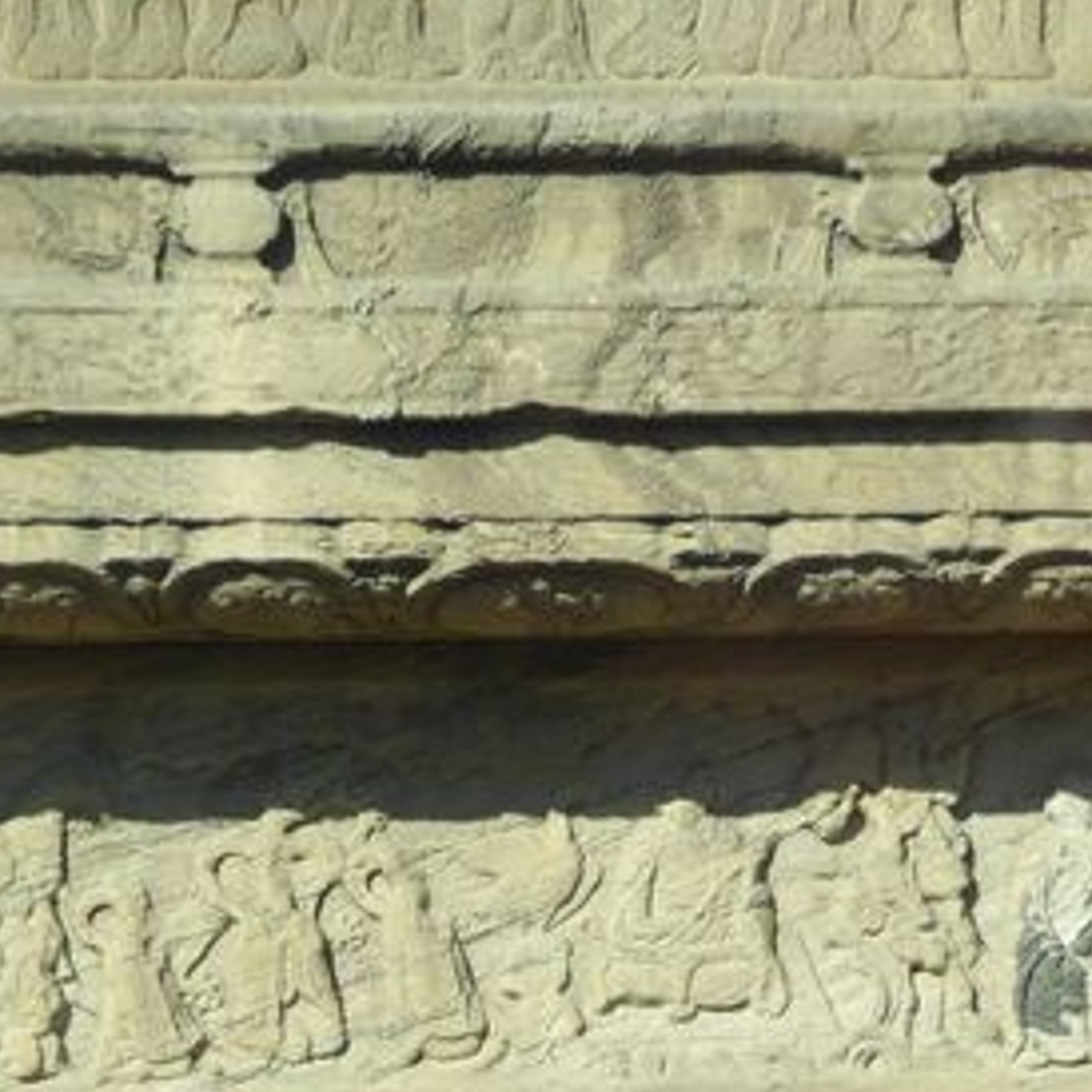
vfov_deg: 9.7
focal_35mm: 178
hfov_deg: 9.8
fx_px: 6353
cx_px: 414
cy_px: 1148
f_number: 4.4
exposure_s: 1/250
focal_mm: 11.7
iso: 80
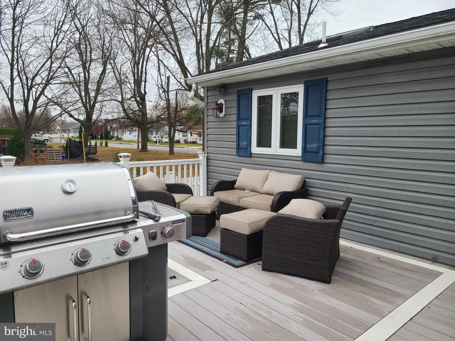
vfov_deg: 53.1
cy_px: 170
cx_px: 228
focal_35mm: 26
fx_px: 342
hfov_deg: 67.3
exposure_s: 1/248
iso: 40
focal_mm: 5.4
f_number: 1.8
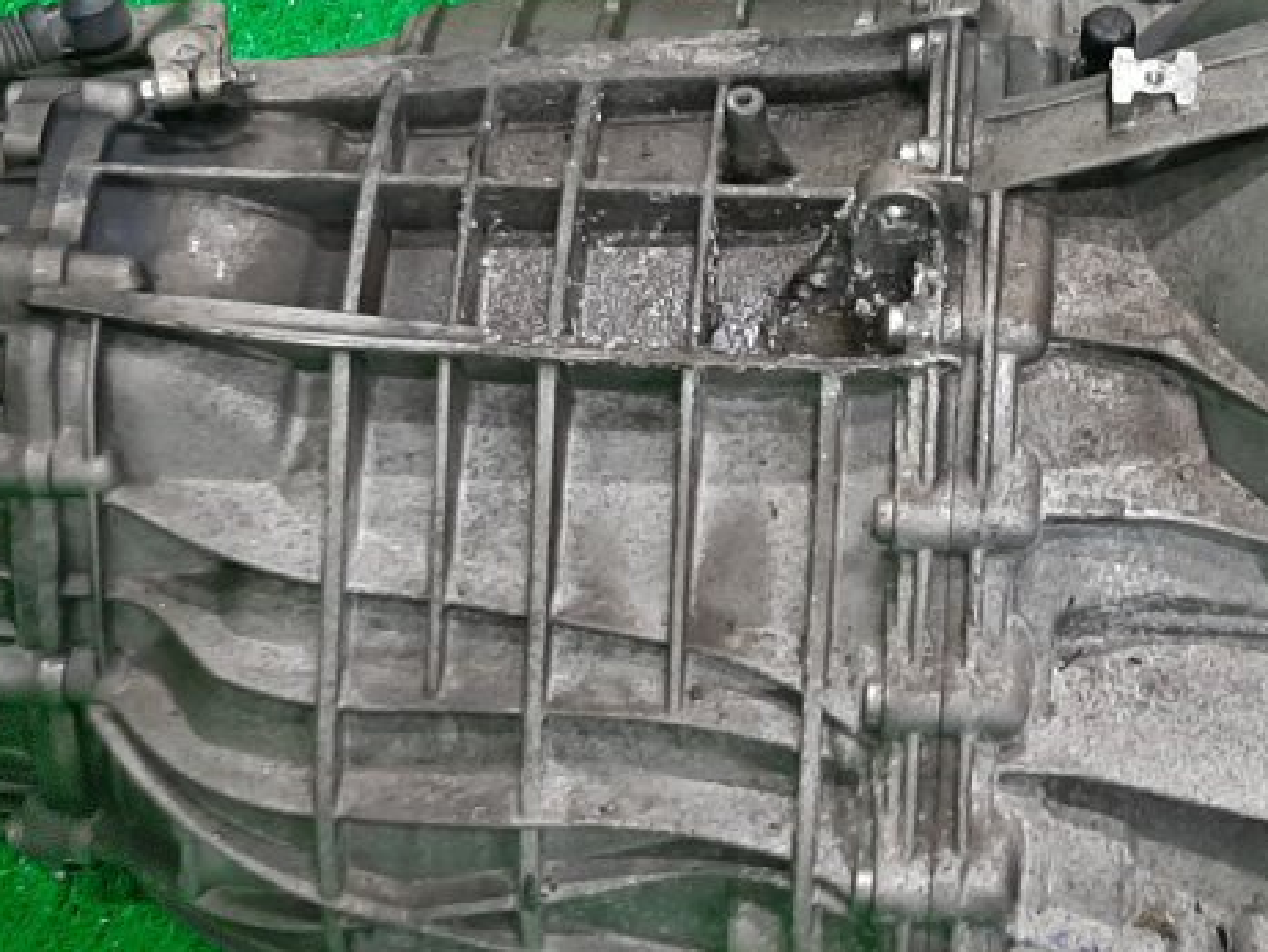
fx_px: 2969
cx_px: 804
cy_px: 636
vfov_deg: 18.2
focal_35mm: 81
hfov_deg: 24.0
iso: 121
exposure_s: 1/50
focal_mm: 3.93
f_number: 1.7
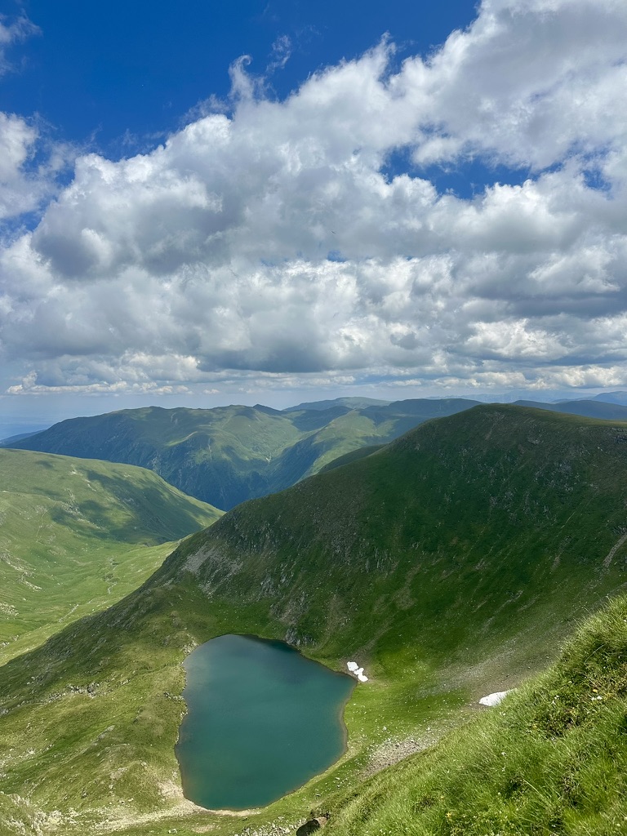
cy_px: 418
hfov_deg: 56.8
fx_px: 580
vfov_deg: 71.6
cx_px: 314
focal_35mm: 24
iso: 80
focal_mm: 6.86
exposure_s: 1/8197
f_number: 1.78
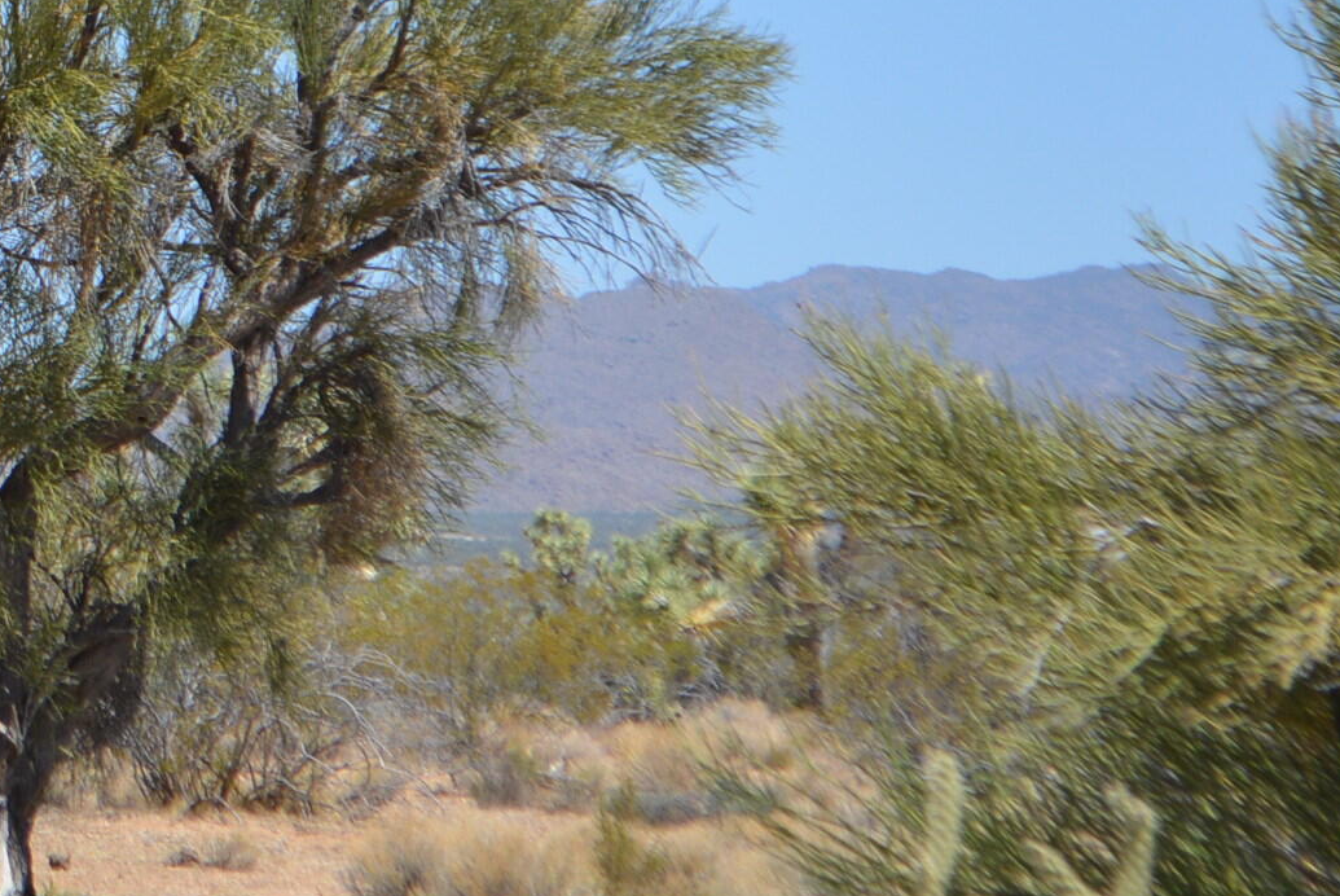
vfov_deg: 5.8
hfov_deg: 8.5
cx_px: -289
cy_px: 230
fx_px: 8883
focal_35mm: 238
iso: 400
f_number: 6.3
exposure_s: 1/1600
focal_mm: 55
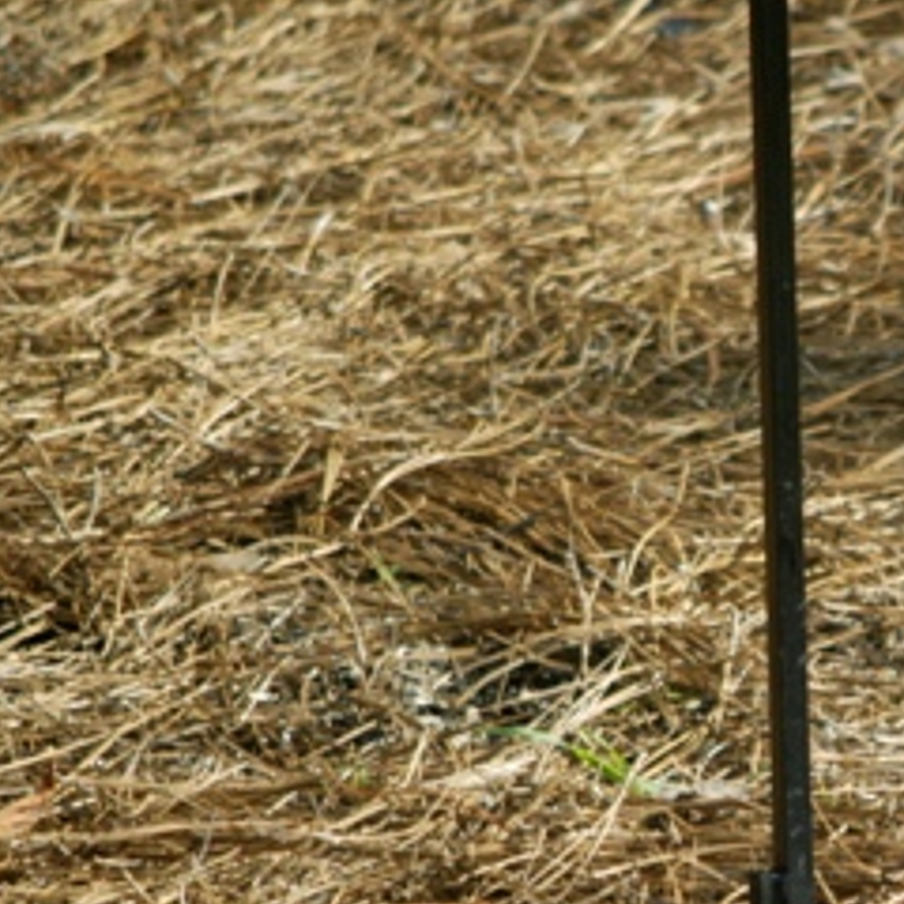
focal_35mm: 715
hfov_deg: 2.4
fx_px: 21125
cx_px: 1040
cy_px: 701
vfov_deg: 2.5
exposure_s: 1/350
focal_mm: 210
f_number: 5.6
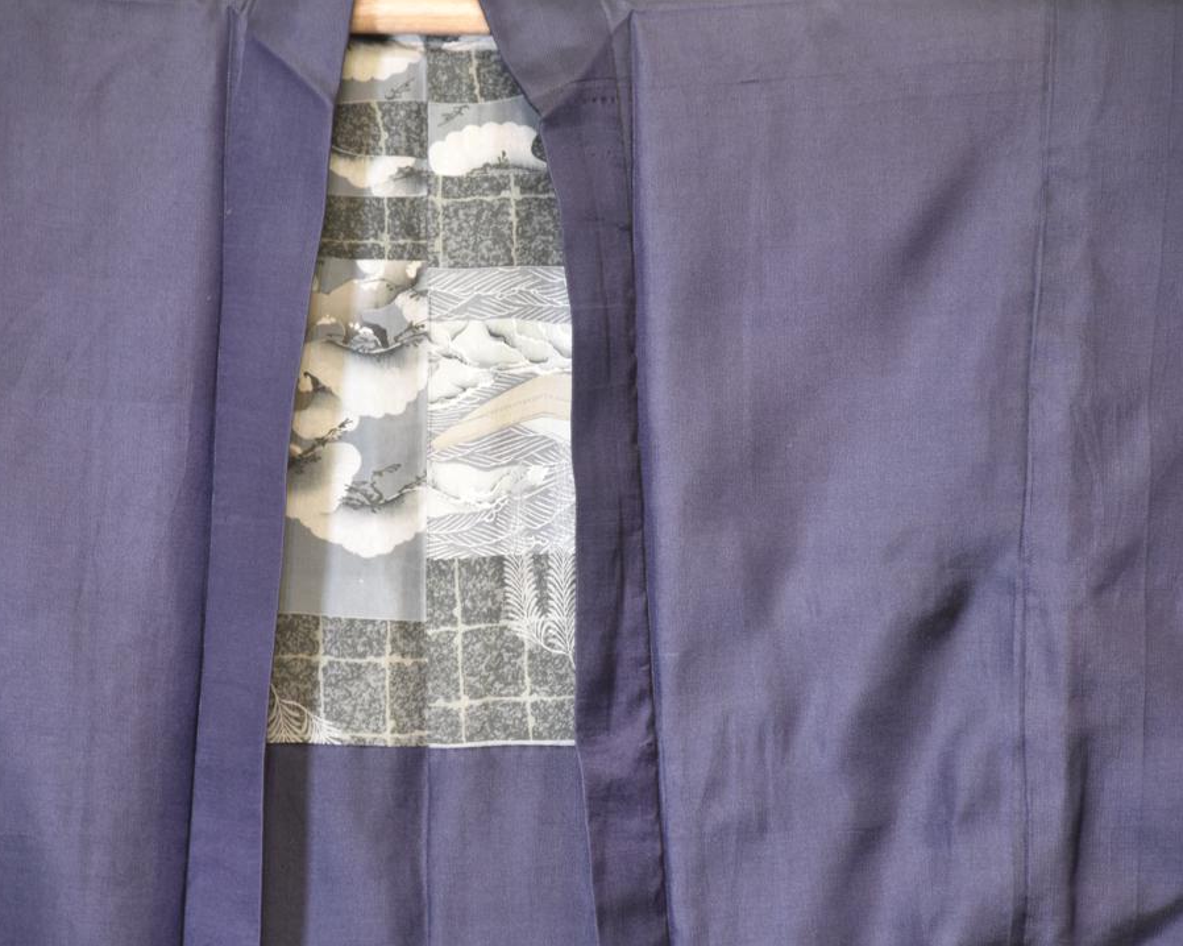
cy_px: 475
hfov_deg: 8.1
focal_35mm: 238
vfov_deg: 6.5
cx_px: 572
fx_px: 8331
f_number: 5.6
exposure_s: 1/6
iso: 400
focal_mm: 140
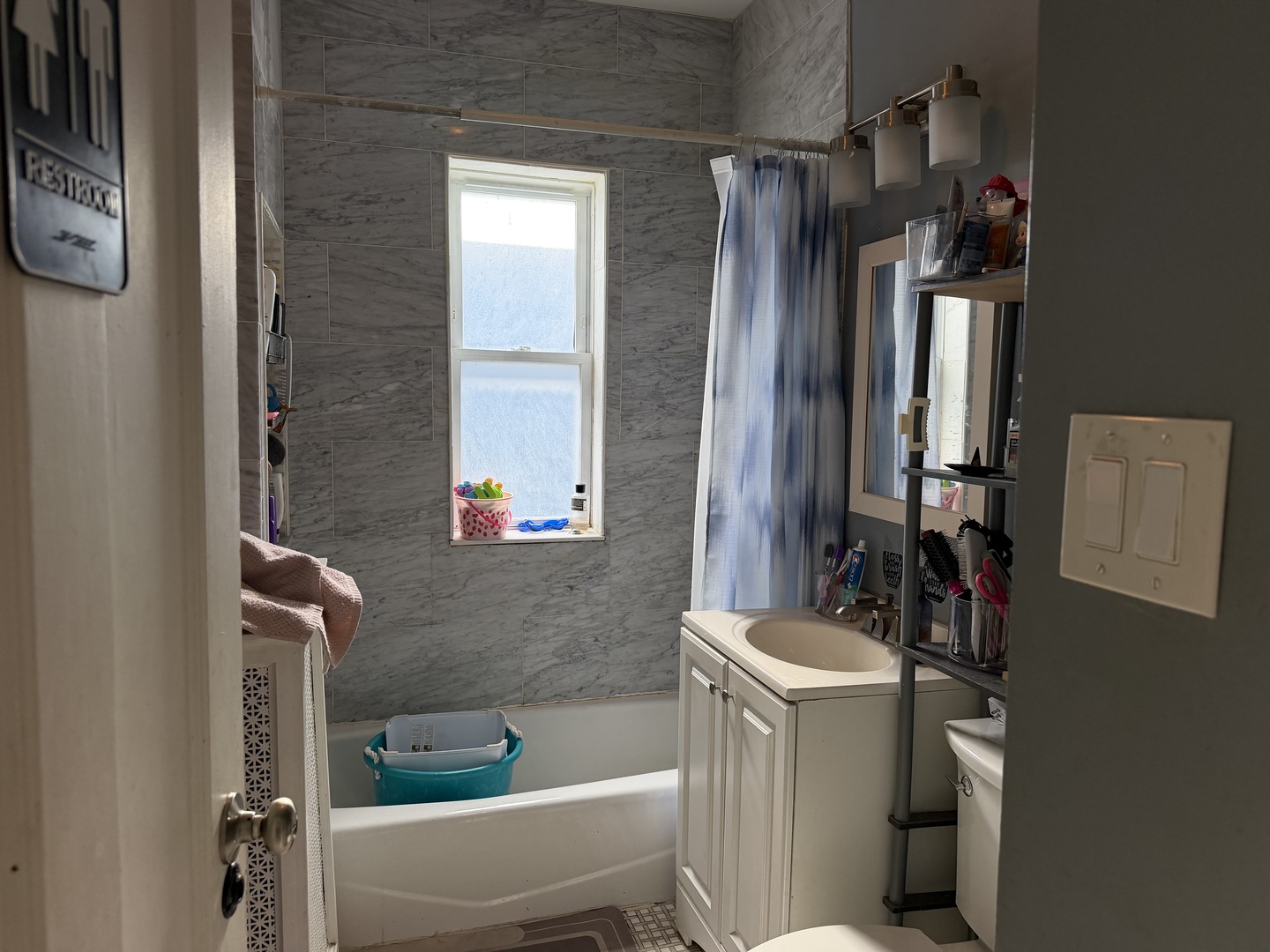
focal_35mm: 24
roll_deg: -0.6
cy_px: 476
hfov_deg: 71.6
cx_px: 635
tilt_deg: -4.7
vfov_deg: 56.8
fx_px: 881
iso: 200
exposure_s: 1/60
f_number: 1.78
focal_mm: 6.76
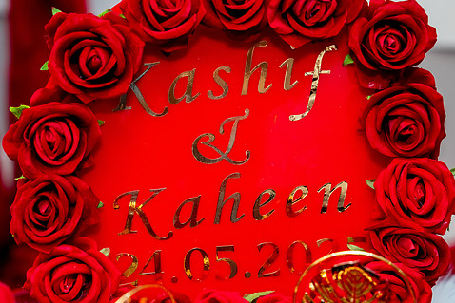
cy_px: 171
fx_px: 1075
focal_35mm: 85
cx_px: 207
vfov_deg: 16.1
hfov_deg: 23.9
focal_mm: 70
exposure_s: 1/200
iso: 1000
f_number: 2.8
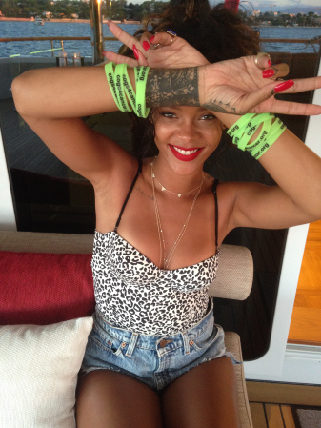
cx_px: 160
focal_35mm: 33
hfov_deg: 43.0
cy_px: 214
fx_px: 408
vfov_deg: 55.3
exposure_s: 1/20
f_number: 2.4
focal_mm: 4.12
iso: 200
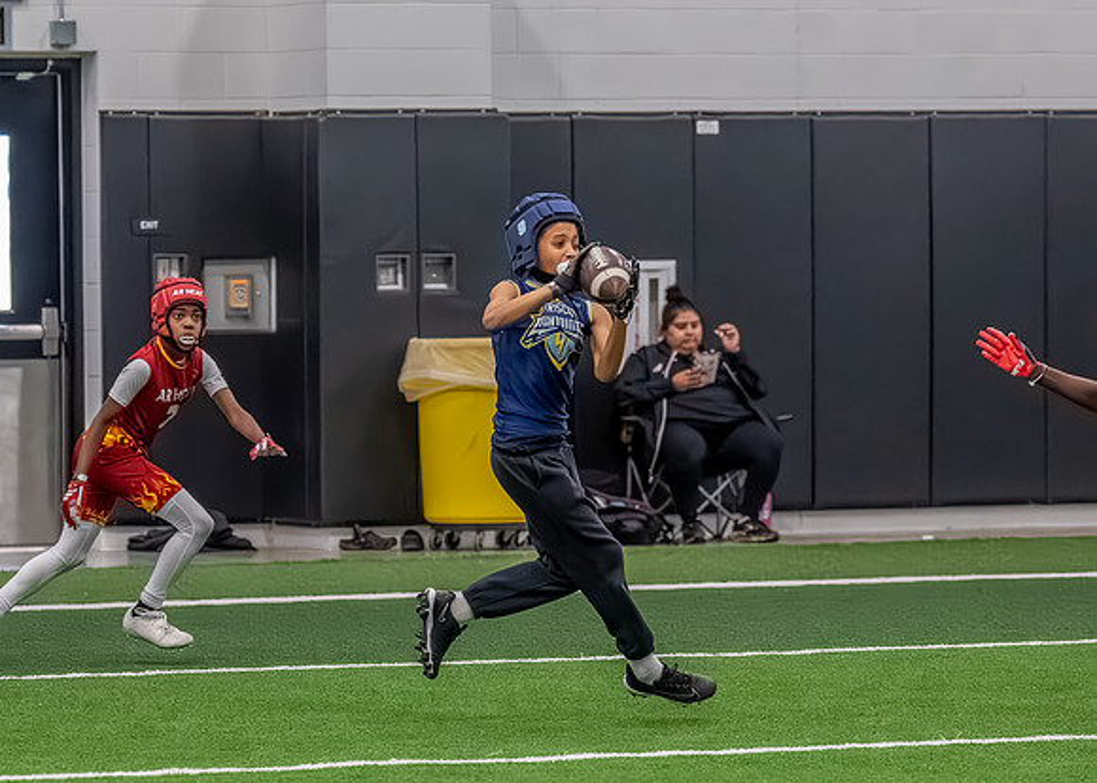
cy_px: 496
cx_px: 366
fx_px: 8040
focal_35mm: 258
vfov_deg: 5.6
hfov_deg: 7.8
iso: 6400
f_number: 2.8
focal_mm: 103
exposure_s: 1/1000
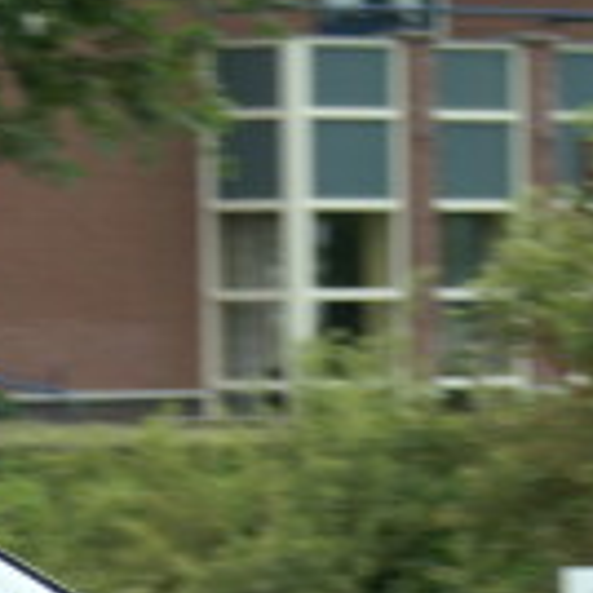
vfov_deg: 4.1
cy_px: 812
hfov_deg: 4.1
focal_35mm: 429
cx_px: -367
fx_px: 8313
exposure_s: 1/250
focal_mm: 75
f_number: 6.3
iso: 100
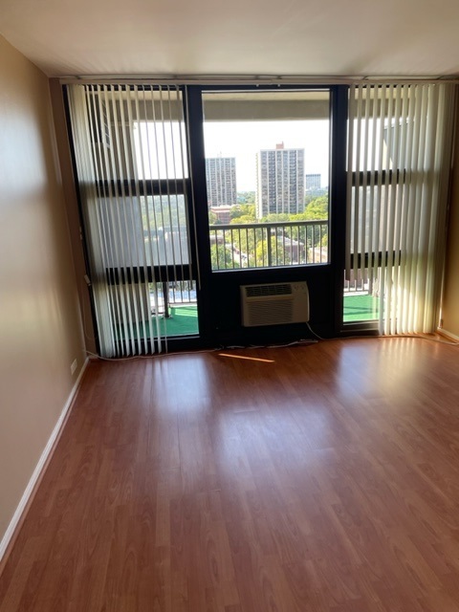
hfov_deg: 53.1
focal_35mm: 26
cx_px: 230
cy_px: 306
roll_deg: +2.5
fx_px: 460
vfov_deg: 67.3
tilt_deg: -14.7
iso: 64
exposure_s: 1/120
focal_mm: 4.2
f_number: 1.6
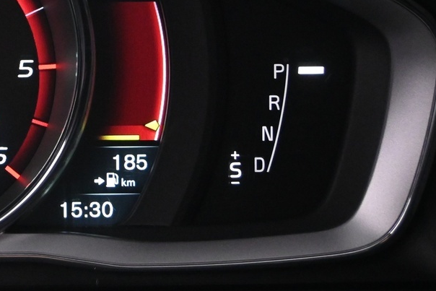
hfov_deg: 17.5
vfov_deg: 12.3
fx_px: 1341
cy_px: 61
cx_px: -105
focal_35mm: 111
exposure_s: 1/20
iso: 3200
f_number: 4.5
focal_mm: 27.5
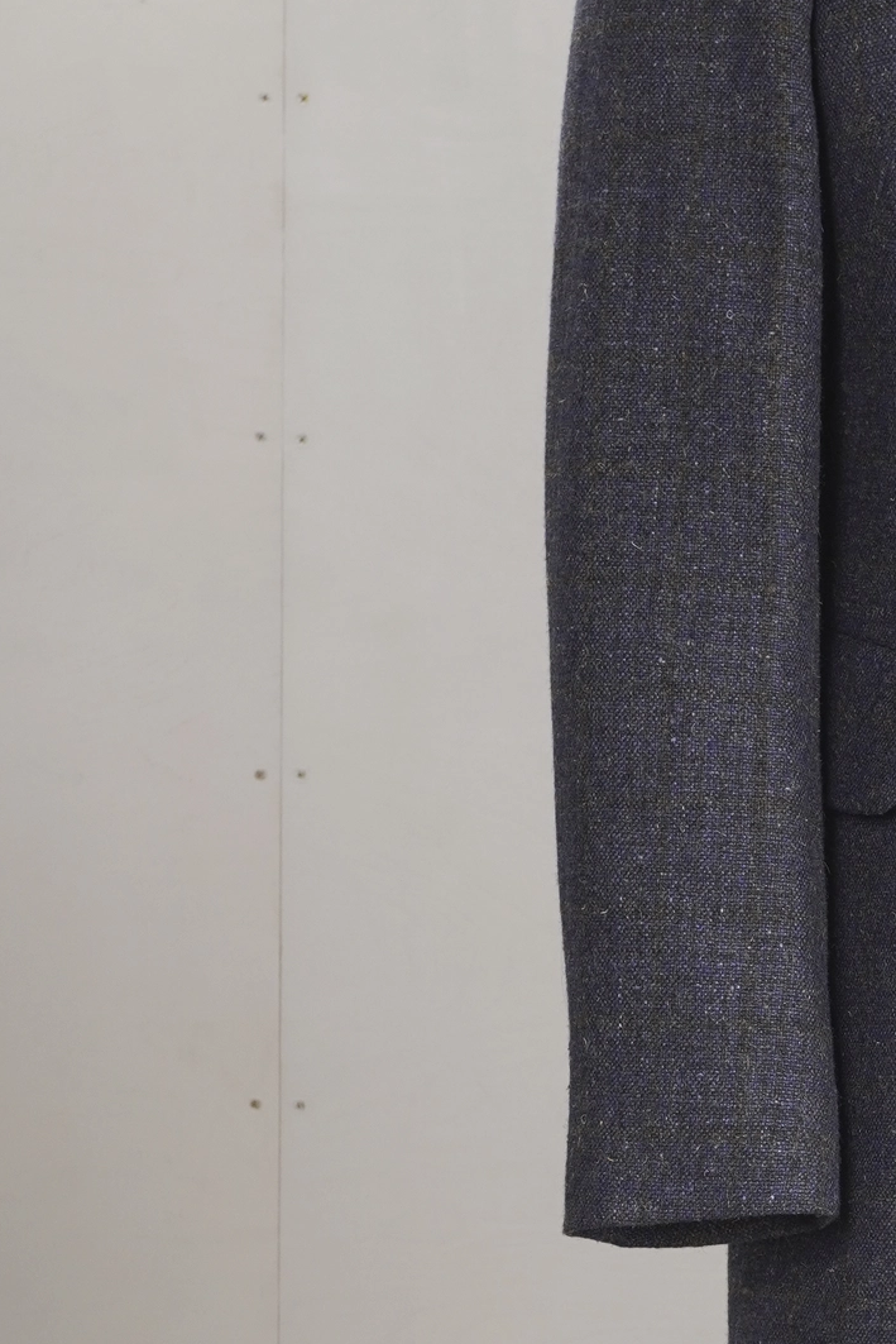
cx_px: 1139
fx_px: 4851
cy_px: 1138
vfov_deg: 15.6
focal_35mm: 130
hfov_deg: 10.3
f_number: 6.3
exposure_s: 1/20
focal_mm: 32
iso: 320
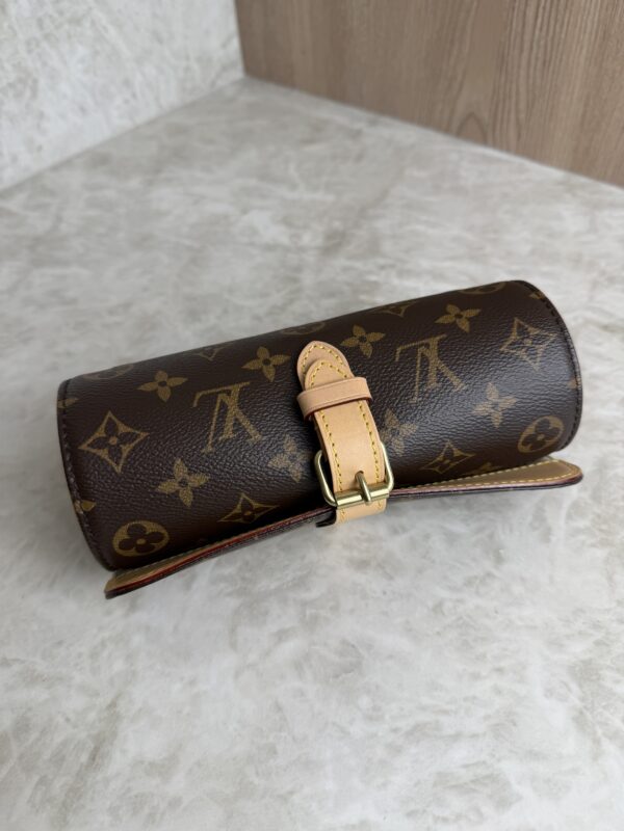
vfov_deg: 71.6
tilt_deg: -49.1
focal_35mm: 24
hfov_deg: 56.8
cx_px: 312
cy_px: 416
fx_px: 577
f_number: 1.78
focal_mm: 6.76
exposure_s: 1/149
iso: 50
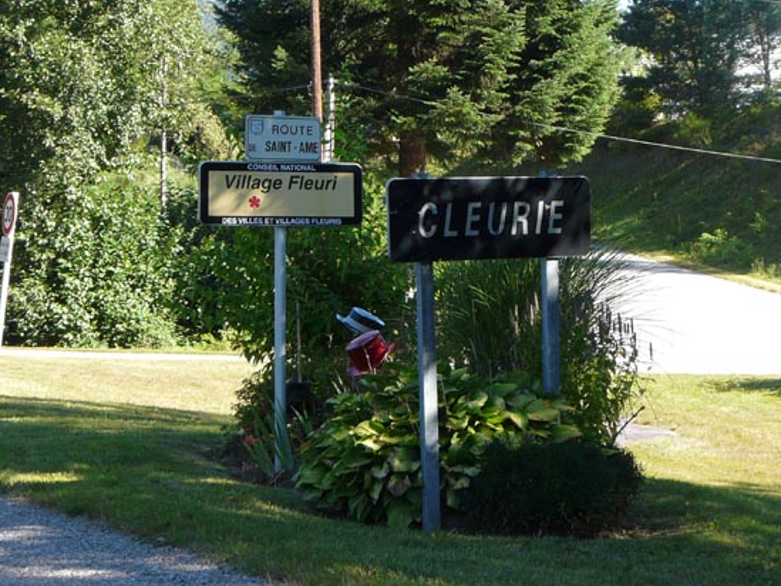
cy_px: 310
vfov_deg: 12.7
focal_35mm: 117
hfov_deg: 16.8
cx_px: 425
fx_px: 2640
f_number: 4
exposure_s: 1/160
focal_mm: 11.1
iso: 100
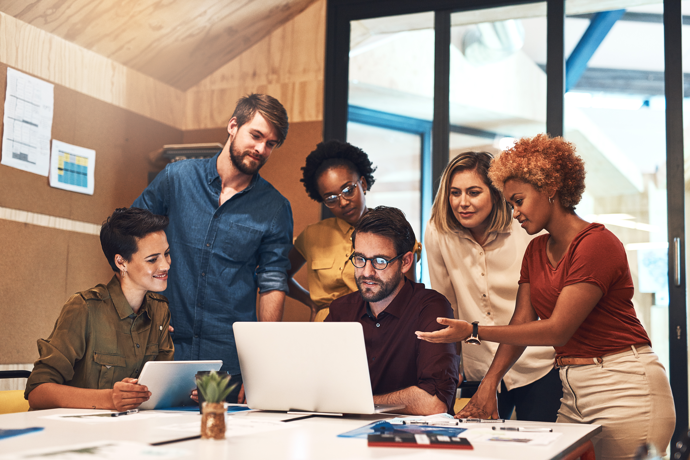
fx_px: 959
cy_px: 230
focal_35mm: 50
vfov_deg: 27.0
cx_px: 345
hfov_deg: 39.6
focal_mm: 50
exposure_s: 1/160
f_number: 2.2
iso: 500
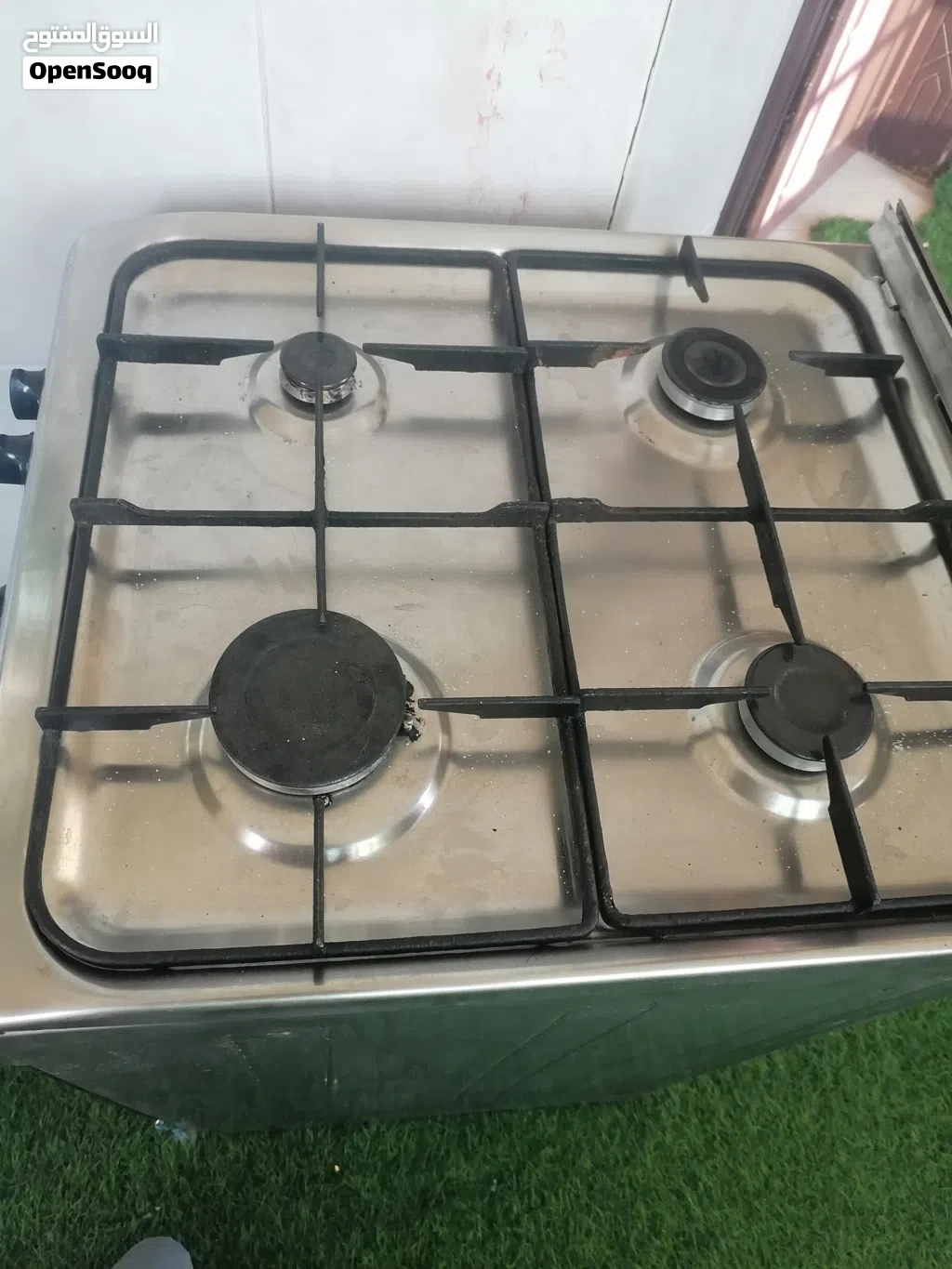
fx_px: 953
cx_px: 476
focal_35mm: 26
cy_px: 634
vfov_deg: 67.3
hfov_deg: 53.1
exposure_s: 1/60
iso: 200
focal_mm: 5.3
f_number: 1.8
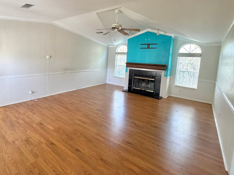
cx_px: 92
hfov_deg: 86.5
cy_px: 64
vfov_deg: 70.3
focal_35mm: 18
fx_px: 122
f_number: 2.2
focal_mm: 2.22
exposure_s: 1/60
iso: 250
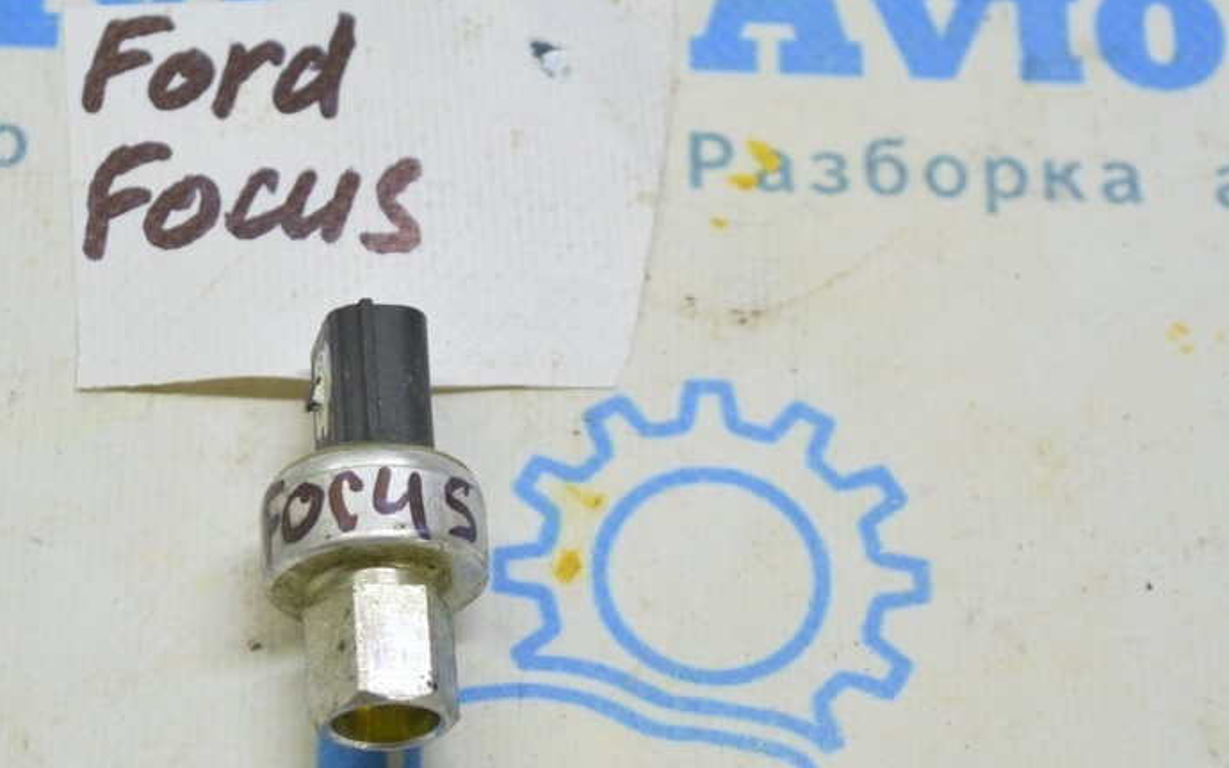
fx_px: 4178
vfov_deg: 10.5
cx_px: 367
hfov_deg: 16.7
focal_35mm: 125
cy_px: 348
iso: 400
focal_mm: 55
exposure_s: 1/20
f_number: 5.6
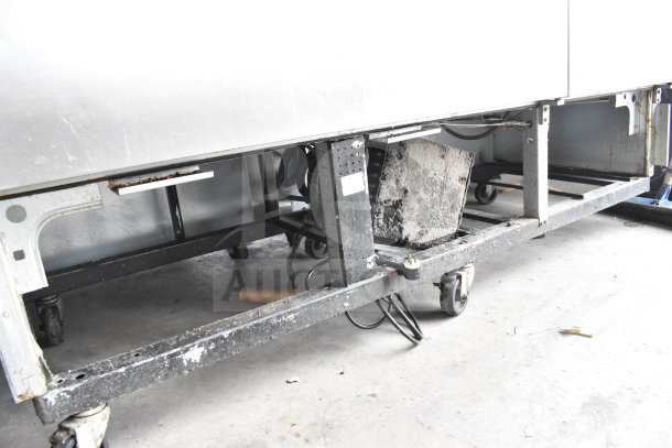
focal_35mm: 27
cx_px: 336
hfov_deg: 67.4
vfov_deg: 48.0
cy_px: 224
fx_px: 504
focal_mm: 18
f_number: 7.1
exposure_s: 1/200
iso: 6400
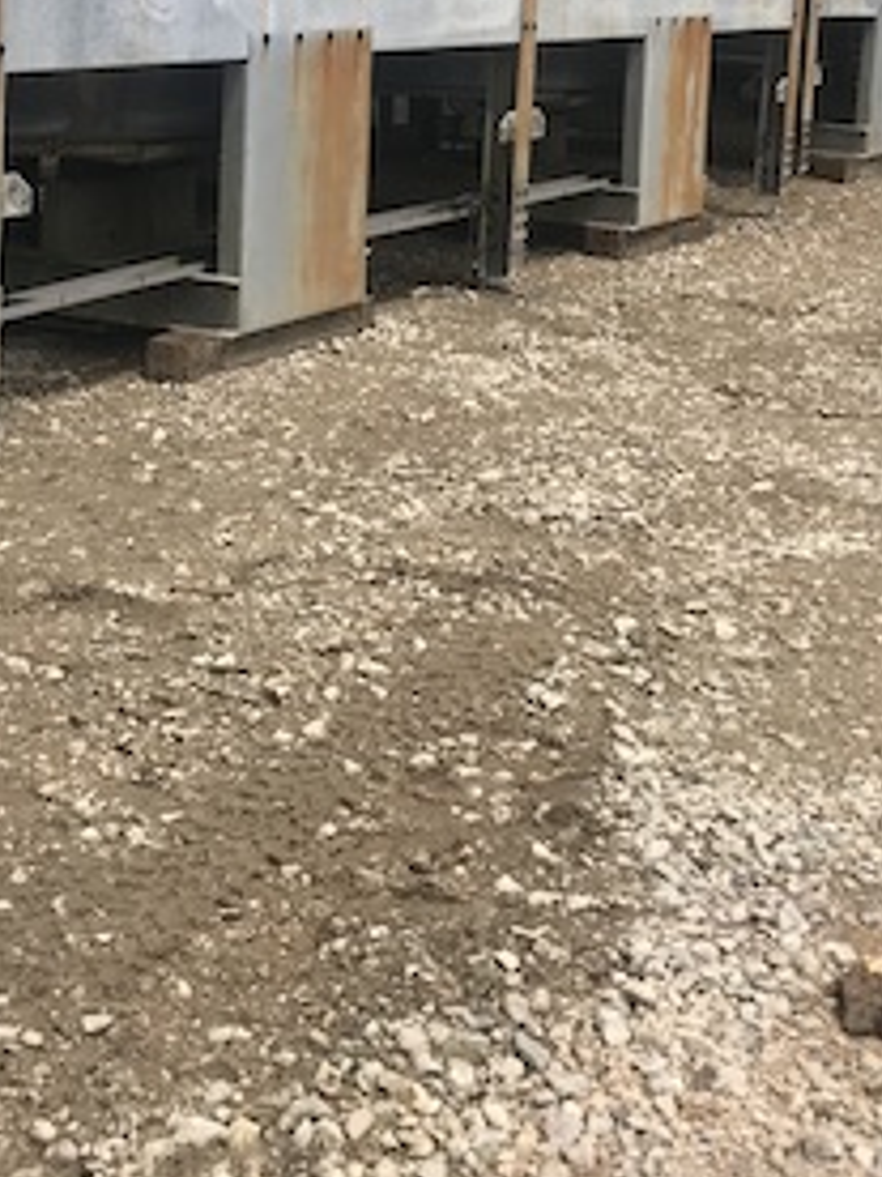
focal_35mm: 65
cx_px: 388
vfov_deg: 28.6
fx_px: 2208
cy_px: 107
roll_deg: -3.0
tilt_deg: -2.8
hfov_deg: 22.6
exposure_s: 1/4367
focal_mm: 3.99
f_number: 1.8
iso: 20
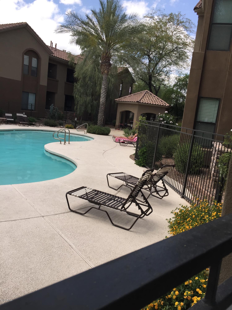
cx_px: 116
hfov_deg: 48.2
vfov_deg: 61.7
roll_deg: -7.3
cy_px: 155
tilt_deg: -8.4
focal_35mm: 29
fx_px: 259
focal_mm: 4.15
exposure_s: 1/1068
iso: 32
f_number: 2.2
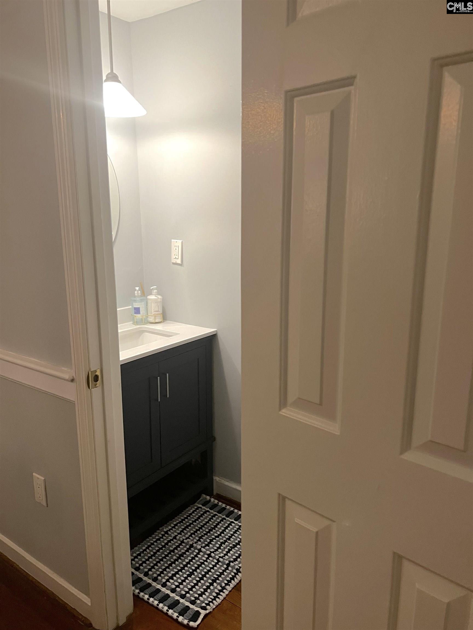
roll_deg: +0.1
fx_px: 474
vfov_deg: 67.3
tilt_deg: -11.9
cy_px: 315
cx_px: 236
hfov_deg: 53.1
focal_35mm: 26
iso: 320
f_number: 1.5
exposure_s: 1/60
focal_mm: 5.7
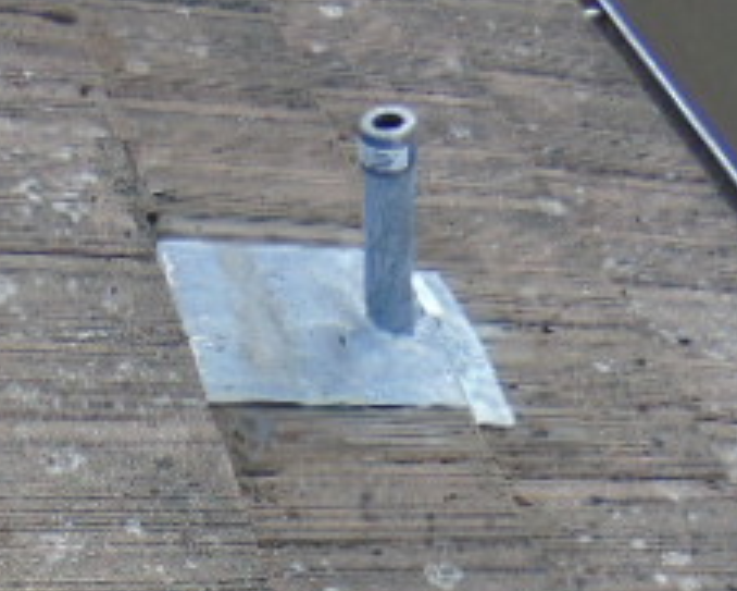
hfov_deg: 26.8
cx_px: 104
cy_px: 666
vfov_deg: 21.0
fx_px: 1506
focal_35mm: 69
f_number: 3
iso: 80
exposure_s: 1/640
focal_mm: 4.5
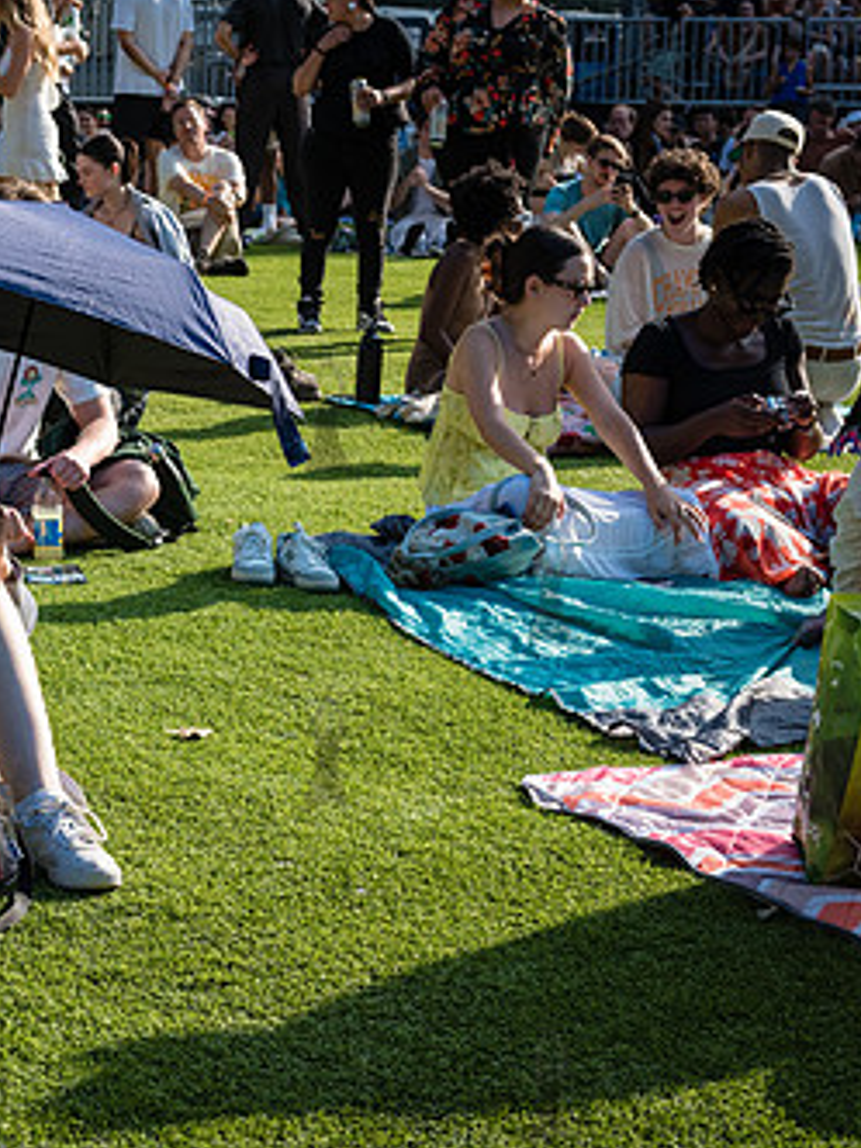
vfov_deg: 23.3
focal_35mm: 84
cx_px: -121
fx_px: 2786
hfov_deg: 16.9
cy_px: 579
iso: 800
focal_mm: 50
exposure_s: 1/2000
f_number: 5
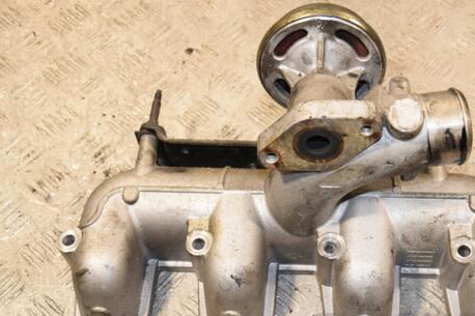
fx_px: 778
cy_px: 191
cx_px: 296
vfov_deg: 22.9
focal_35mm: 59
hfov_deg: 33.8
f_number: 6.3
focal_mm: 30
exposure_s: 1/200
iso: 800
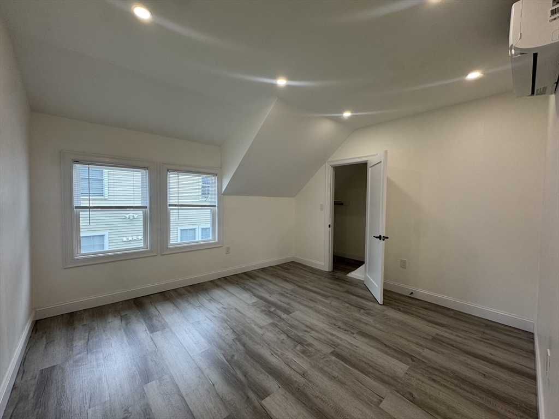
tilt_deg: -2.7
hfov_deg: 102.1
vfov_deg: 85.7
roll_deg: -0.8
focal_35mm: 14
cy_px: 210
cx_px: 280
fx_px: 226
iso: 80
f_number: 2.2
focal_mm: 2.22
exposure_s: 1/120
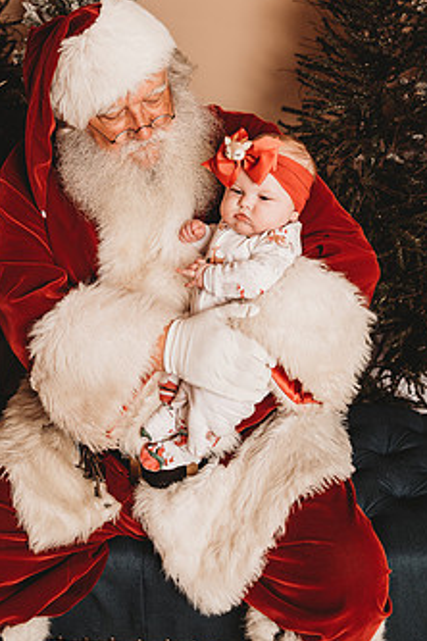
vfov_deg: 42.4
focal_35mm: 46
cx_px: 158
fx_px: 818
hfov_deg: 29.1
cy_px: 235
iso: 100
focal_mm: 34
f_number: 4
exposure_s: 1/160
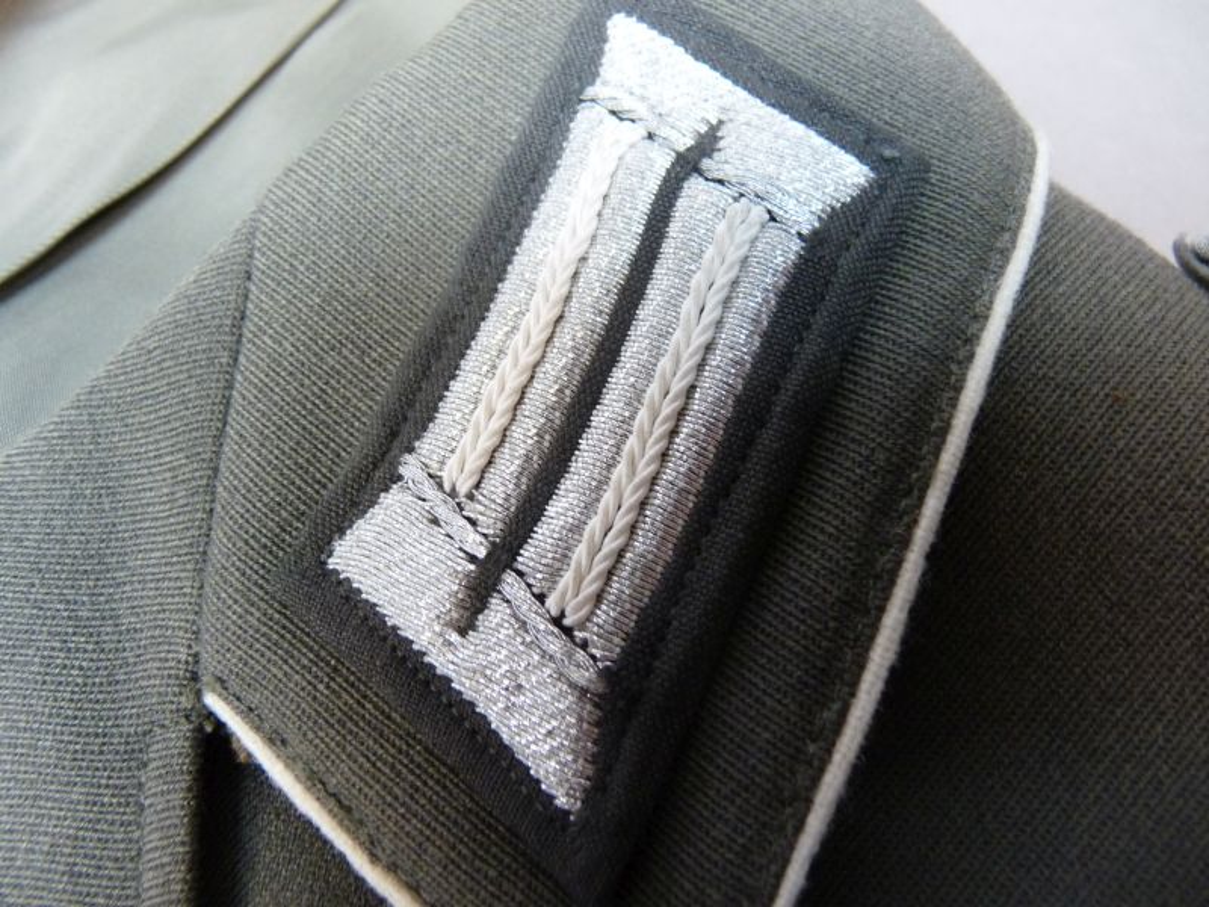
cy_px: 454
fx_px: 943
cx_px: 604
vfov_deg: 51.4
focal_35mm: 27
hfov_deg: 65.3
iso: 400
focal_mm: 4.8
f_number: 2.8
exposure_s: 1/25
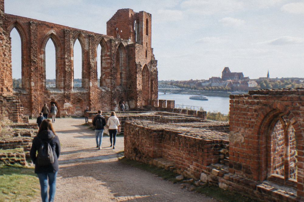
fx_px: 312
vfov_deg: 35.9
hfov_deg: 51.9
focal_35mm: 37
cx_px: 152
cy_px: 101
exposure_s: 1/200
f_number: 6.3
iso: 200
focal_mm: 37
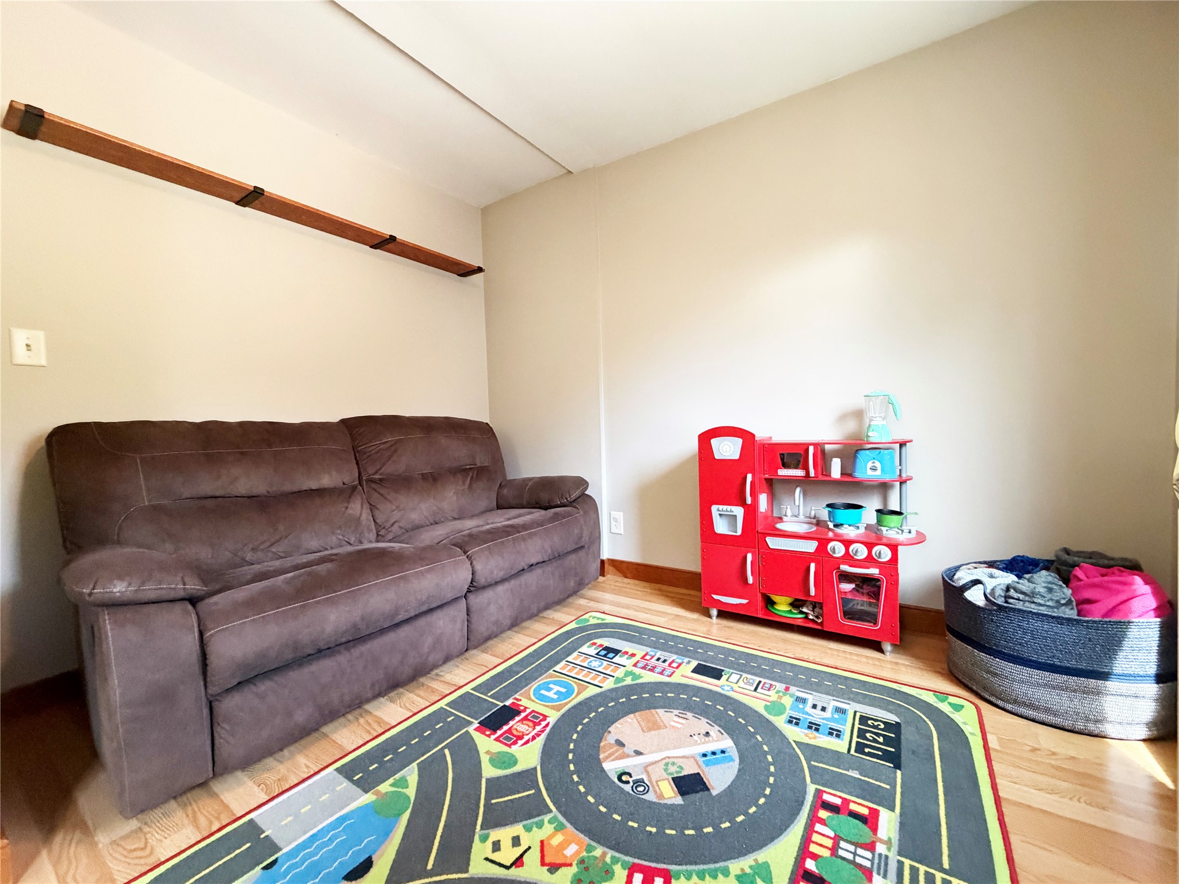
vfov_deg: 85.7
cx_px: 590
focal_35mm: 14
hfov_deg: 102.1
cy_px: 442
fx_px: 477
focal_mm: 2.22
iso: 500
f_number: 2.2
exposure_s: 1/60
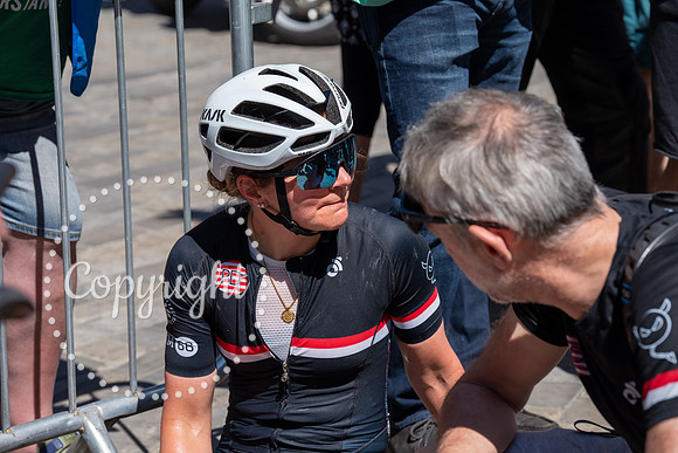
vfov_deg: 12.3
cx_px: 339
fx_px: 2091
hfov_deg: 18.4
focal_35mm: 111
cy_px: 226
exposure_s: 1/400
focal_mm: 111
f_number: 6.3
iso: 100
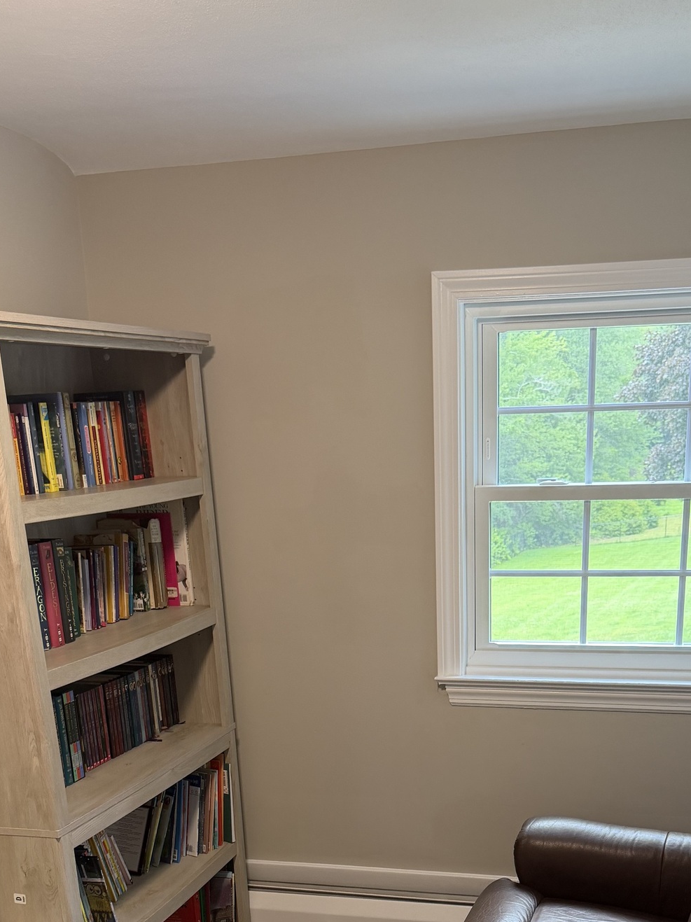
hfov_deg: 34.3
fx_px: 1118
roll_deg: +2.0
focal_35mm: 42
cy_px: 778
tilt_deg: -18.5
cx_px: 398
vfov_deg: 42.2
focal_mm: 6.76
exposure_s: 1/60
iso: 160
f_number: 1.78
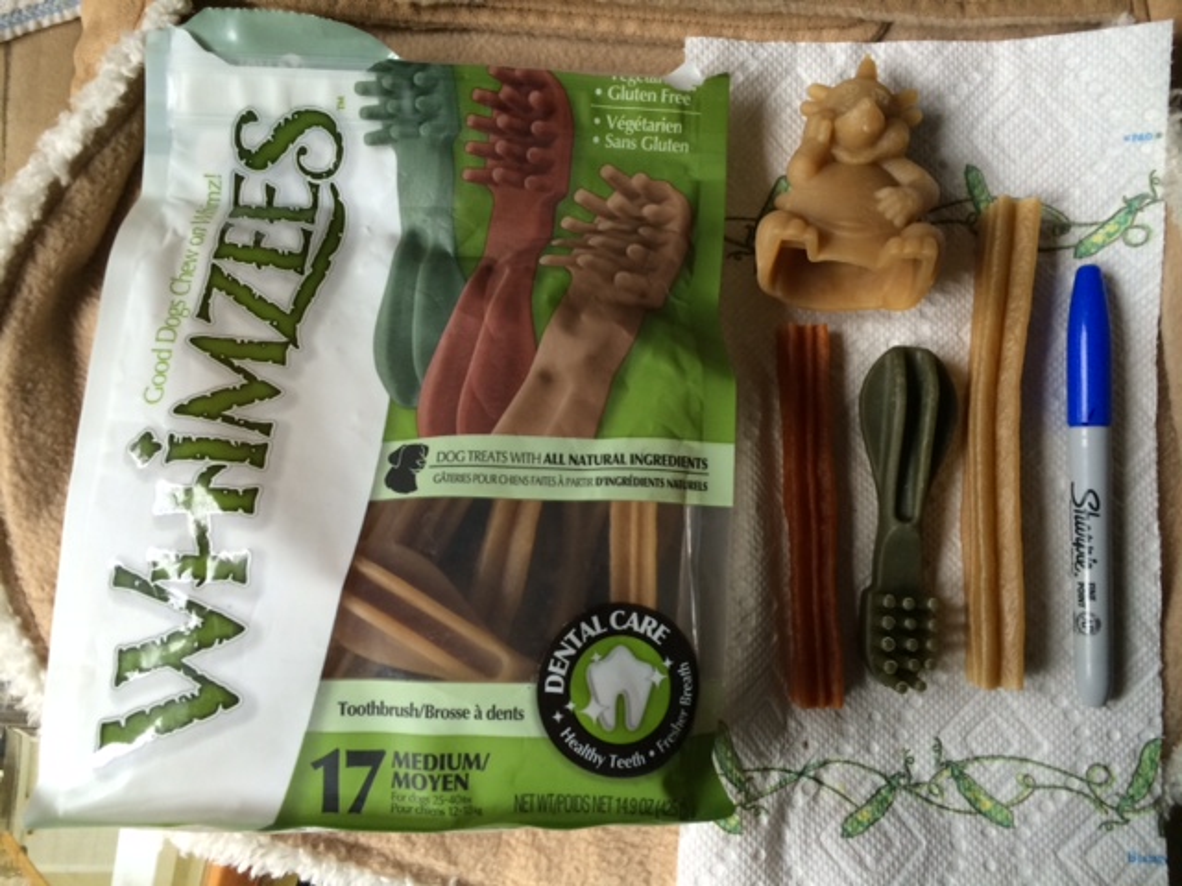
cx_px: 591
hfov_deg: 60.0
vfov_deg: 46.8
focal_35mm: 30
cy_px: 443
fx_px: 1024
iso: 50
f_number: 2.2
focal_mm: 4.12
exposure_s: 1/30
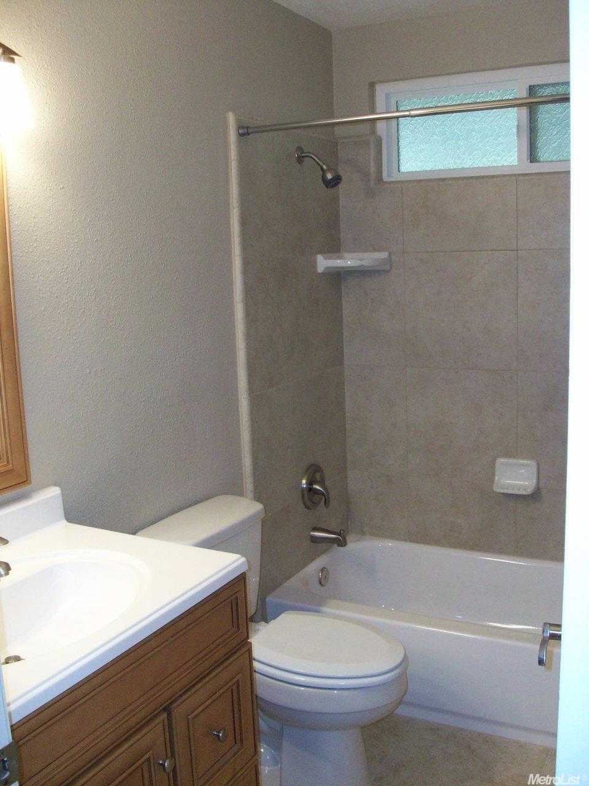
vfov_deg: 54.0
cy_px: 393
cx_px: 294
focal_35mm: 34
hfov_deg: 41.8
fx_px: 771
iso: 160
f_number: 2.8
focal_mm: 5.7
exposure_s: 1/60
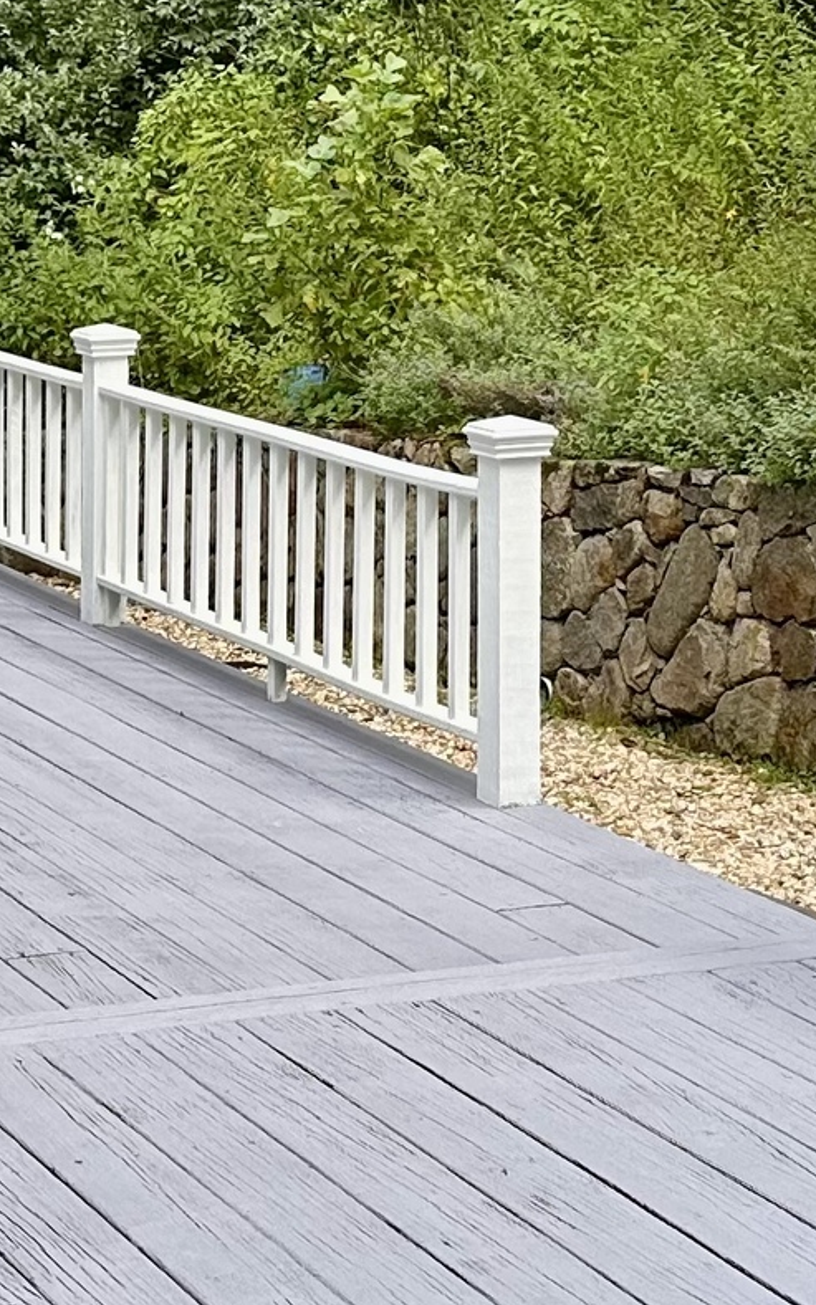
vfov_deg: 20.9
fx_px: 3523
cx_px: 266
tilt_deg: -4.8
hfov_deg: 13.2
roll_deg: -1.1
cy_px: 351
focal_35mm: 99
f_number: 1.78
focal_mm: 6.86
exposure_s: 1/1131
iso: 80
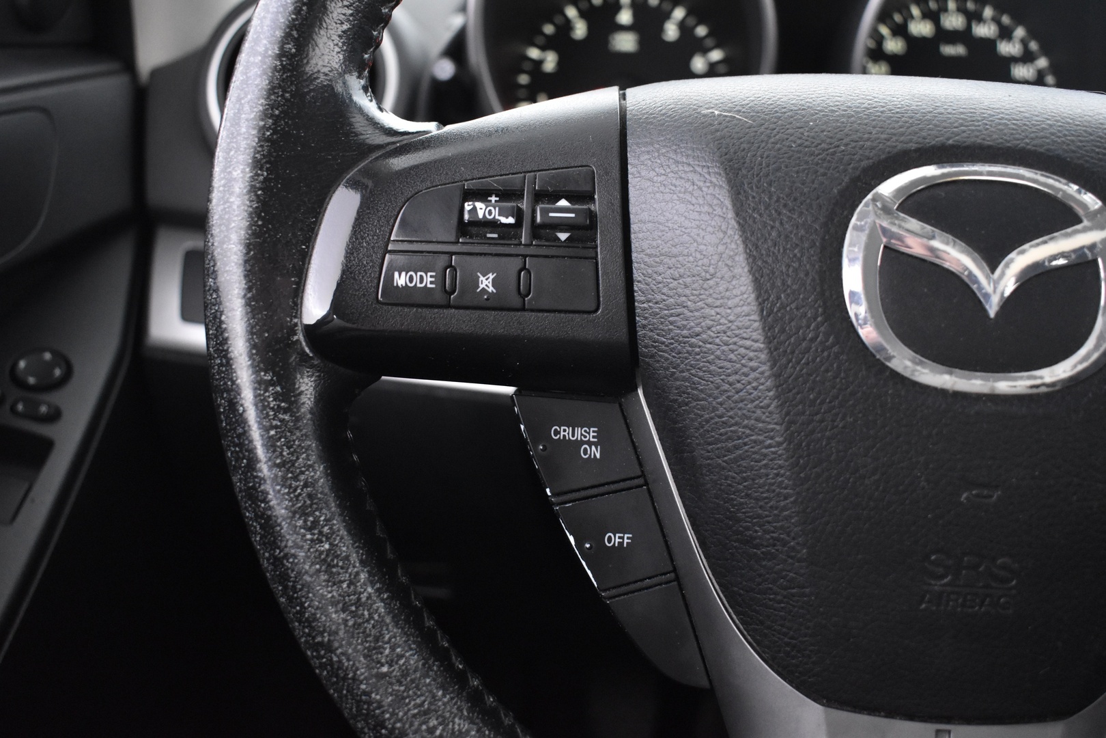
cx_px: 553
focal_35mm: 36
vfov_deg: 36.9
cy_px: 369
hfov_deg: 53.1
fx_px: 1106
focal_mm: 24
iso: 3200
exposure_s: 1/20
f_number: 3.8
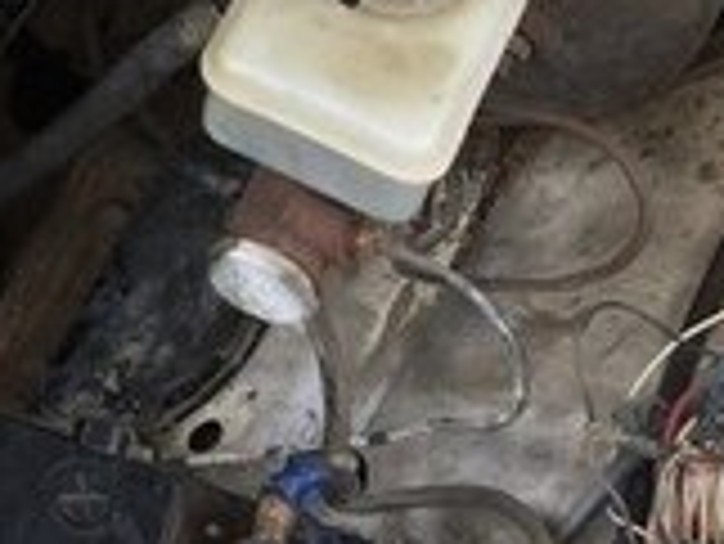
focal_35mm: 119
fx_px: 2491
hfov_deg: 14.9
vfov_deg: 11.8
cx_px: -463
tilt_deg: -52.0
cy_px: -308
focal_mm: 4.15
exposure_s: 1/102
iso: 32
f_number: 2.2
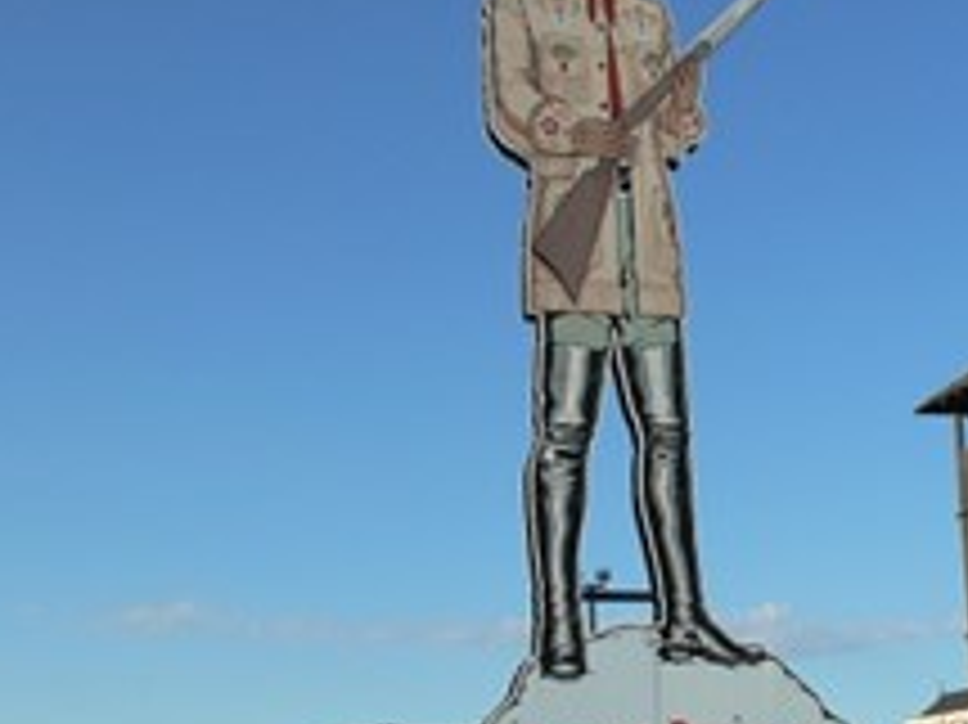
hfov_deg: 29.0
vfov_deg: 21.8
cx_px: 518
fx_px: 1873
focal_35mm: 67
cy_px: 486
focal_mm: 6
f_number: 4
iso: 80
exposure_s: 1/500
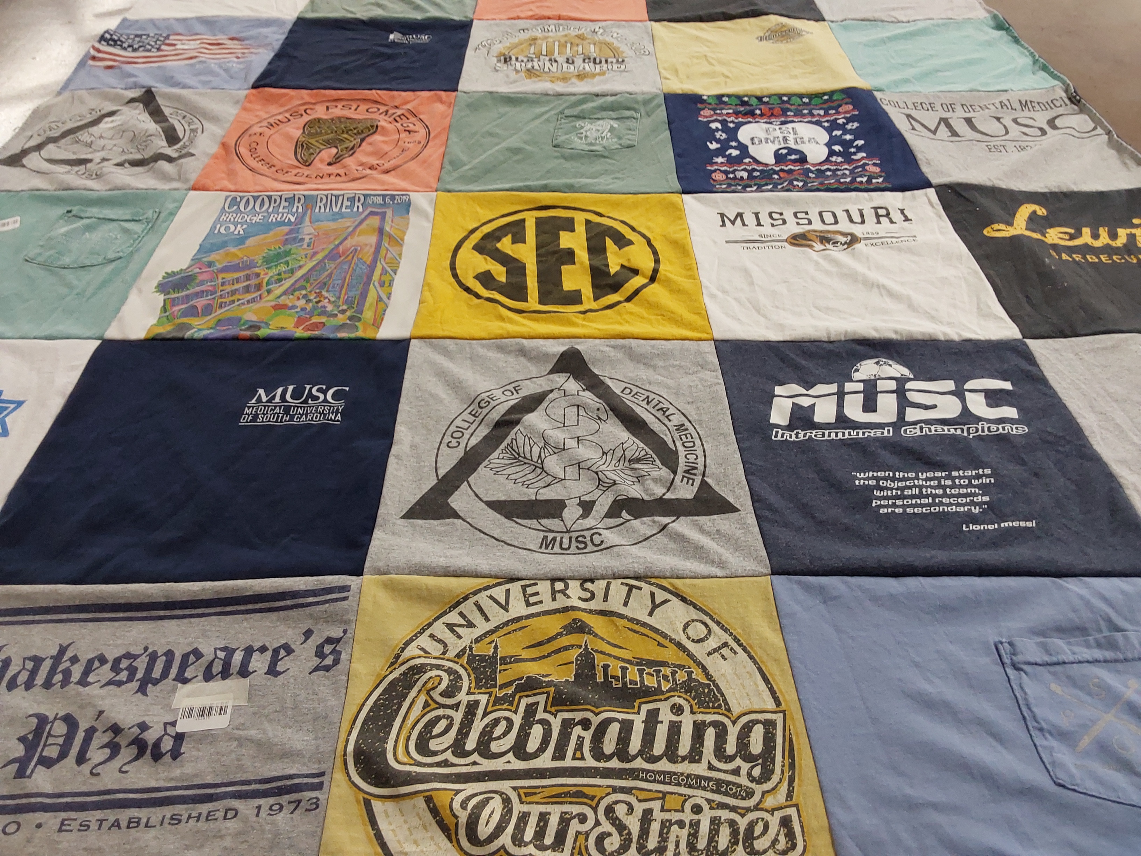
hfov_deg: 63.4
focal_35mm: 28
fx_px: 923
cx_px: 570
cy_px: 428
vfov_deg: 49.7
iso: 100
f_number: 1.9
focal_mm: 2.91
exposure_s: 1/60
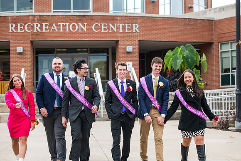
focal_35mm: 90
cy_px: 80
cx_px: 120
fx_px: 603
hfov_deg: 22.6
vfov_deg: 15.2
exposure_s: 1/400
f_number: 4.5
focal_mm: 90
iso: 250
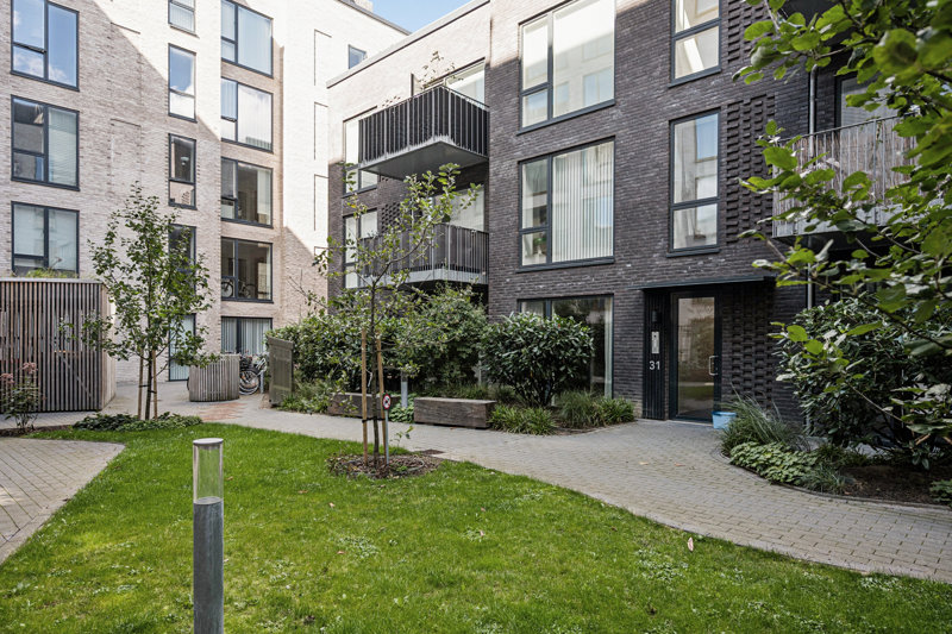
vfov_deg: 60.7
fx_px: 542
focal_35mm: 20
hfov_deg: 82.6
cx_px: 476
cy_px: 317
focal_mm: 20.5
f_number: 4
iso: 400
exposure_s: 1/500
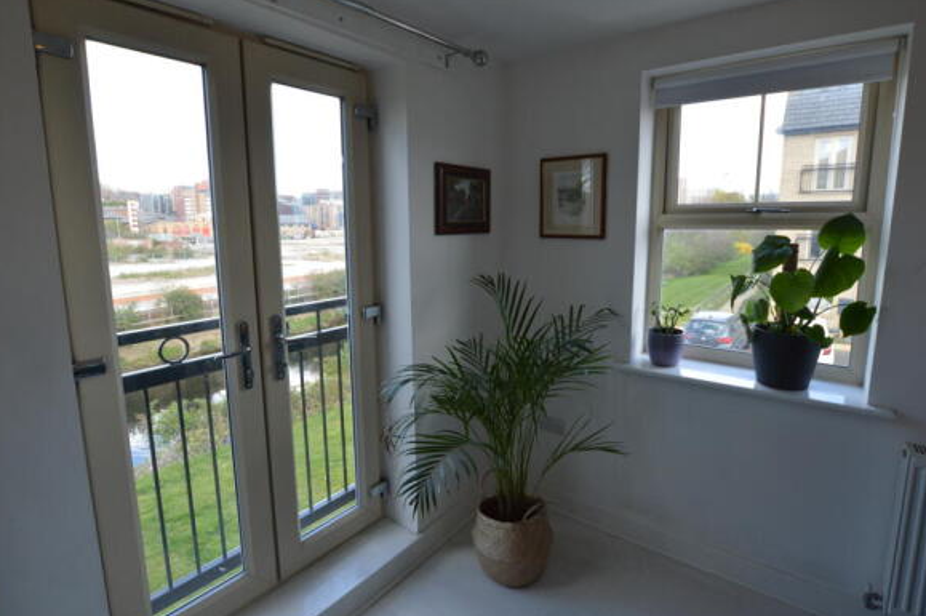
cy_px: 291
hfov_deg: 93.3
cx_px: 457
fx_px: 437
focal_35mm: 17
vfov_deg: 70.3
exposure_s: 1/125
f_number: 5.6
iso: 280
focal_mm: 10
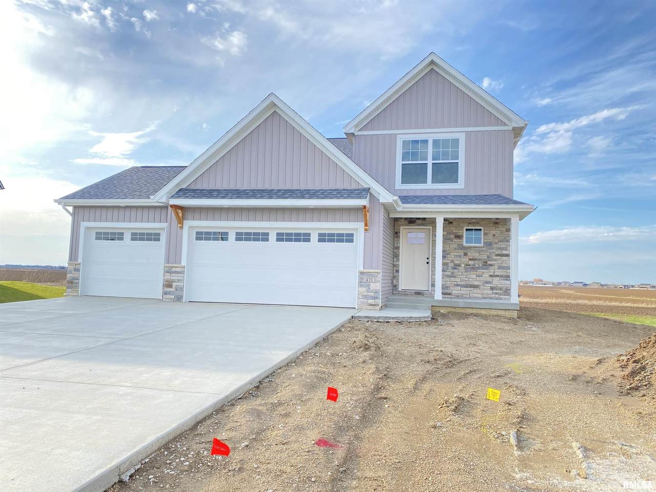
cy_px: 246
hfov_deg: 67.3
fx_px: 493
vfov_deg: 53.1
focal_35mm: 26
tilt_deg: +4.4
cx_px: 328
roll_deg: -2.5
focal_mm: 4.25
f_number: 1.8
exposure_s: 1/549
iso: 32
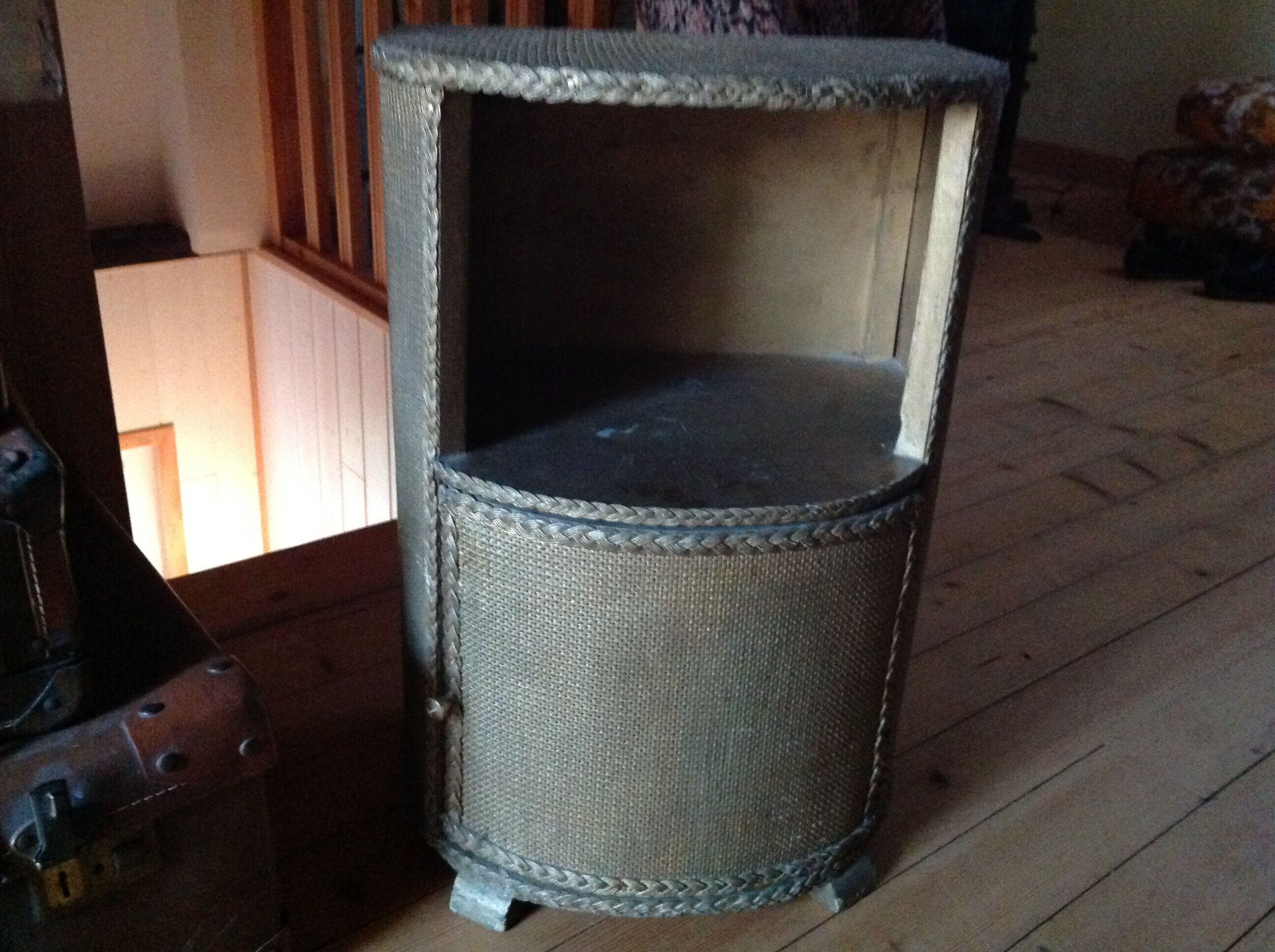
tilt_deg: -25.5
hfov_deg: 52.7
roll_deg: -2.8
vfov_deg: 40.6
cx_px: 638
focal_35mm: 35
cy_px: 476
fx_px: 1287
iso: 800
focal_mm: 4.28
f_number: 2.4
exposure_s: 1/15
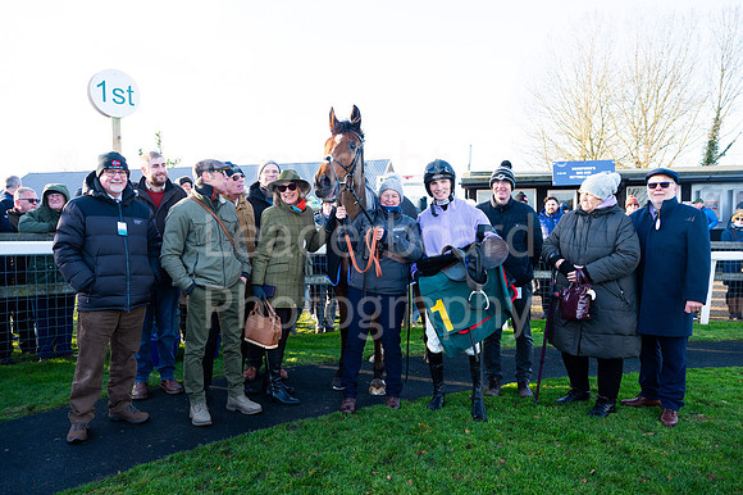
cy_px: 248
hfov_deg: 64.7
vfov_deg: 45.7
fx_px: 587
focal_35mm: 28
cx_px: 382
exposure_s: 1/800
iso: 800
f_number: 4
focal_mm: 27.5
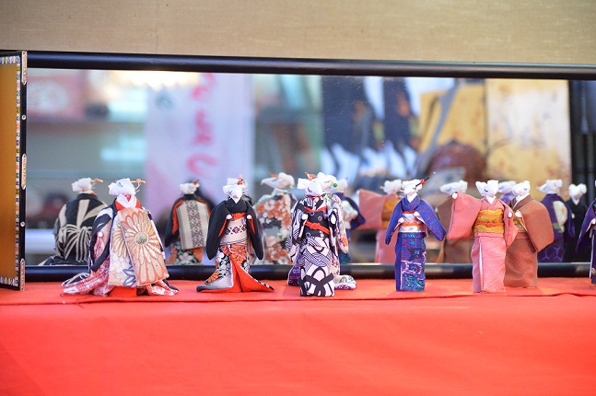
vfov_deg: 13.0
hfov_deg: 19.5
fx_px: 1737
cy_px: 198
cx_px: 298
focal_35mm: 105
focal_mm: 105
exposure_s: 1/125
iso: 3200
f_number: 4.5
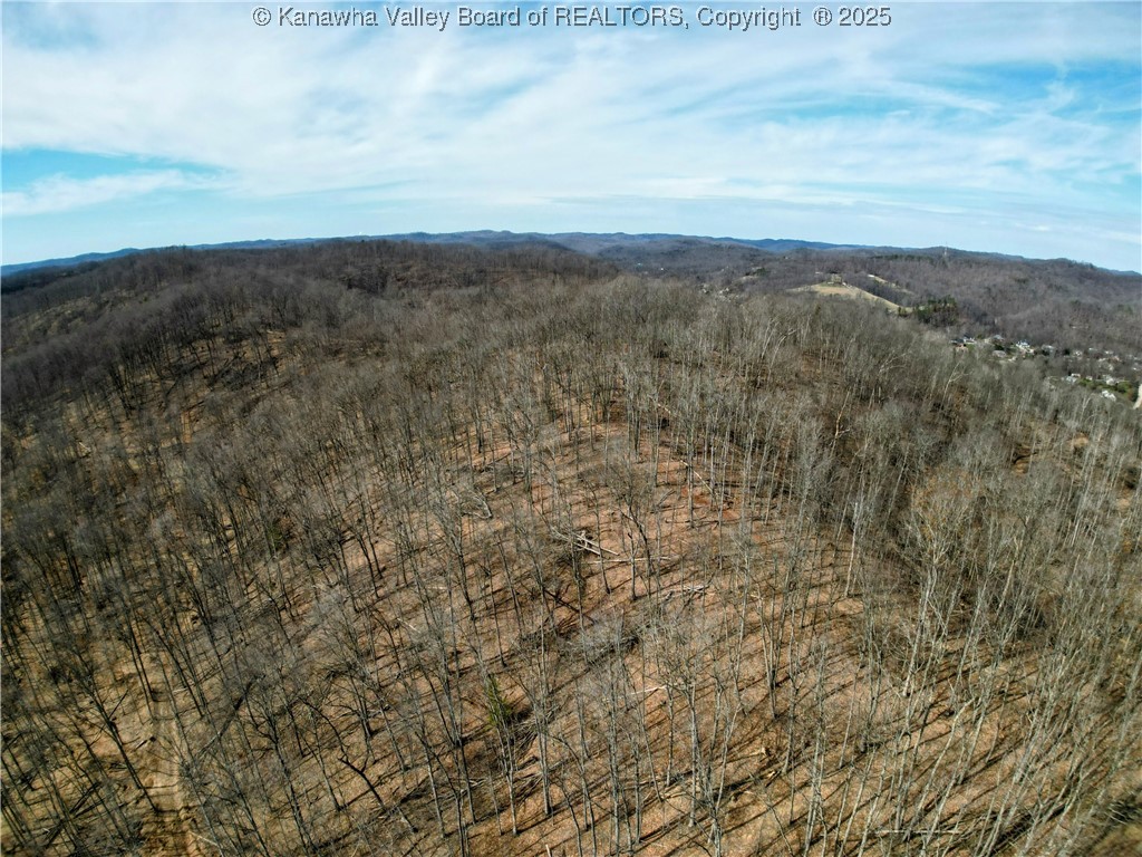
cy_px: 428
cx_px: 571
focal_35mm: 24
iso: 150
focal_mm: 6.72
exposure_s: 1/3000
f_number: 1.7
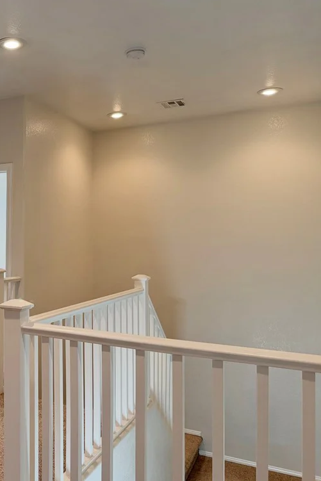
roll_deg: -0.4
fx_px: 455
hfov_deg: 35.0
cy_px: 243
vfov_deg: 55.8
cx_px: -4
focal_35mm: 34
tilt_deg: +0.5
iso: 250
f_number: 1.78
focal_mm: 6.76
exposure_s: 1/120
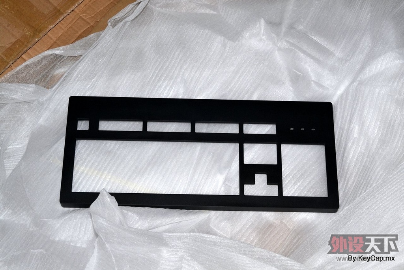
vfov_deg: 22.6
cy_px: 135
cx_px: 202
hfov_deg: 33.4
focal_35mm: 60
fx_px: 673
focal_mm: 40
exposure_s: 1/60
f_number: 8
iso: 100
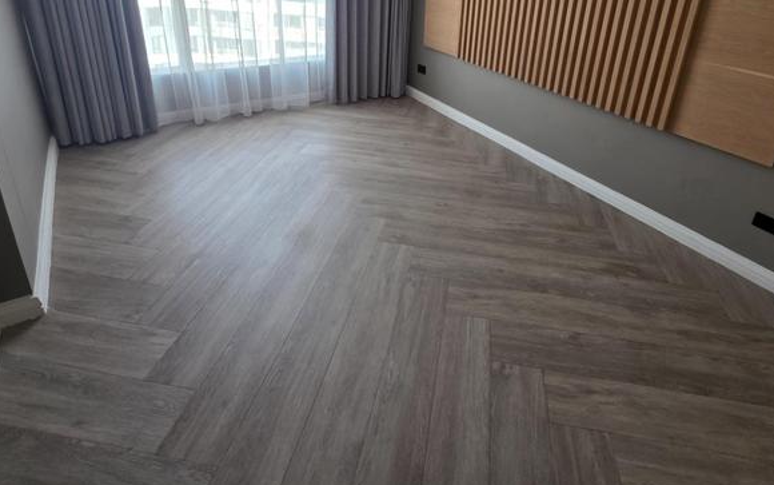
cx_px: 442
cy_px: 112
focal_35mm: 19
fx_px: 401
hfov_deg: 87.4
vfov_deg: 58.5
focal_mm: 2.2
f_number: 1.9
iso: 500
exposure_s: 1/359
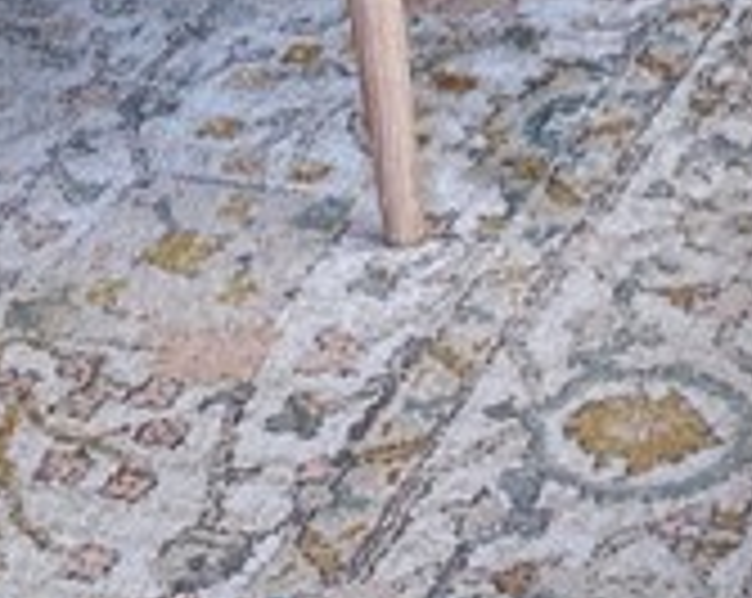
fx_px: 3466
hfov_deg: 12.3
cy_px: -1061
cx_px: 666
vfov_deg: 8.6
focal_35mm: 156
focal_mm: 4.25
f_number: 1.8
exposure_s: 1/121
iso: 40
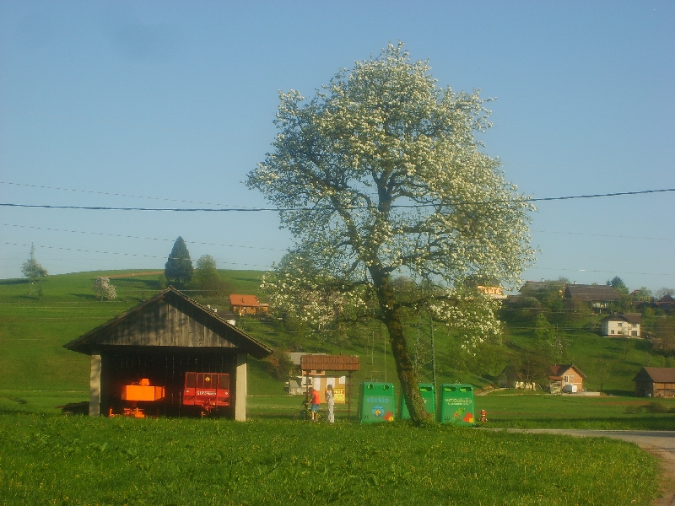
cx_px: 338
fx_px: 1579
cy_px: 253
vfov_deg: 18.2
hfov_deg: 24.1
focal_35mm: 81
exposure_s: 1/350
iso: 50
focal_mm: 13.7
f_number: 4.2
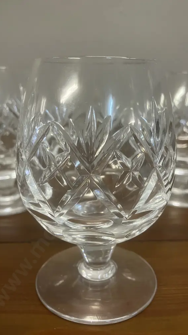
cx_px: 98
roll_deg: -1.0
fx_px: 275
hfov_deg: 37.8
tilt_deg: -16.1
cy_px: 170
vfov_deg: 62.6
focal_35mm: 31
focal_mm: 3.99
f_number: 1.8
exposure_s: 1/50
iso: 125
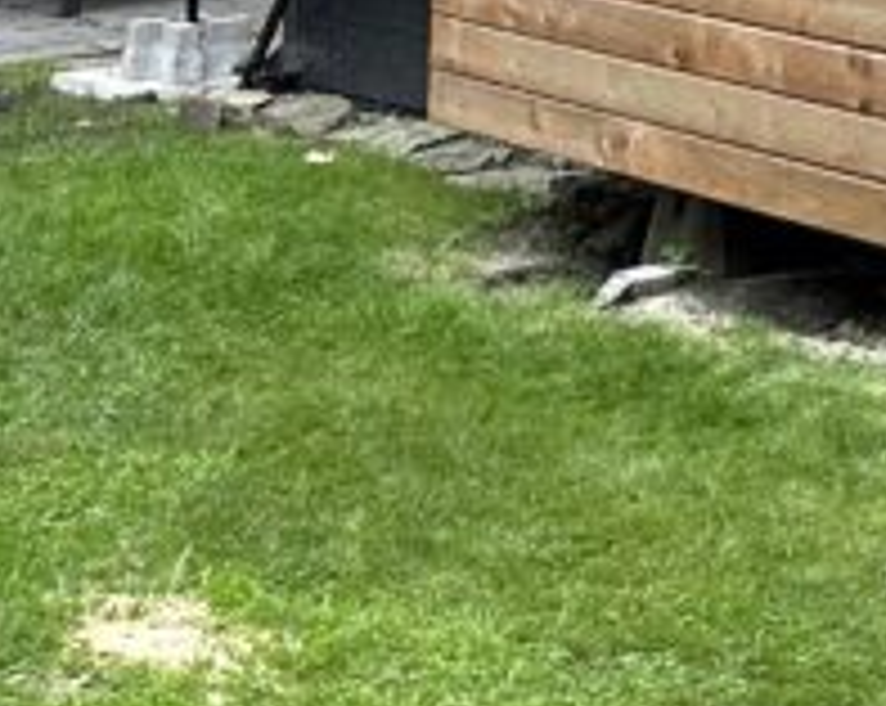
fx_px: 3194
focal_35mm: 122
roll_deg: -1.7
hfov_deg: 13.0
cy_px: -553
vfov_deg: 11.7
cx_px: 1938
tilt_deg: +0.6
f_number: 1.78
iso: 100
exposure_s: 1/121
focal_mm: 6.86
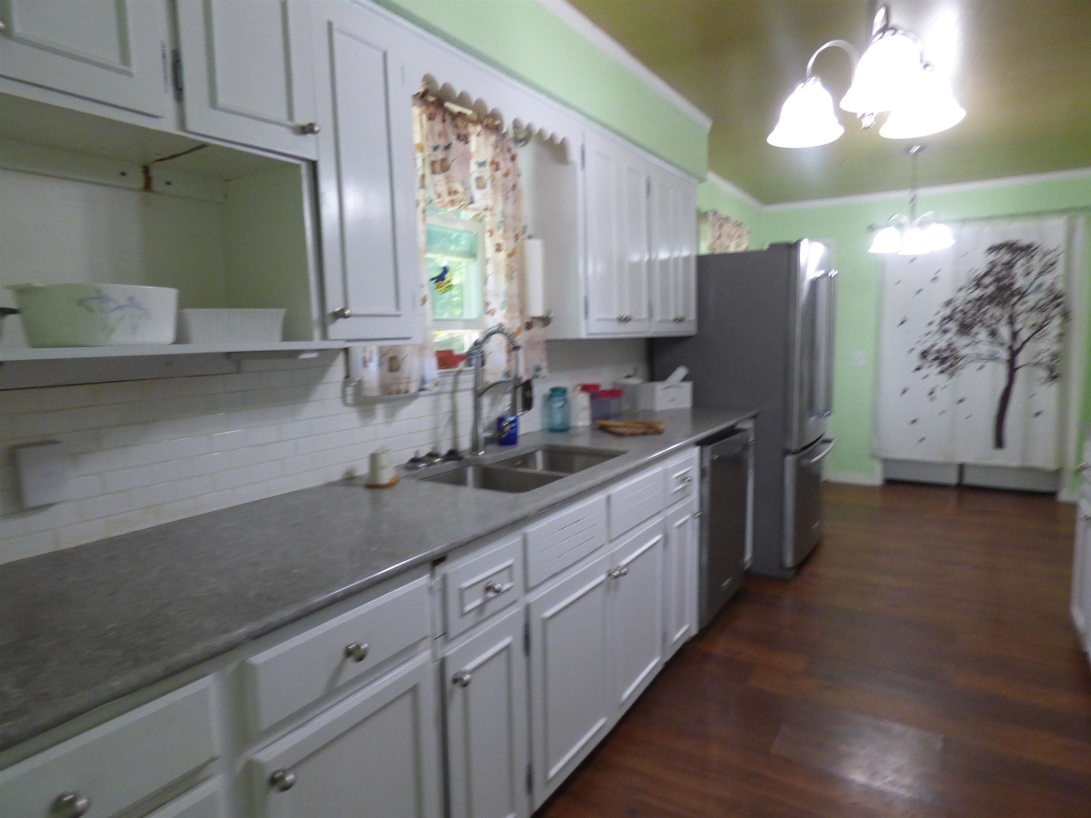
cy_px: 409
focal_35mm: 20
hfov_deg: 81.7
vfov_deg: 66.0
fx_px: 630
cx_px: 546
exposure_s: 1/40
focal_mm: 3.58
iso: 400
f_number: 2.8
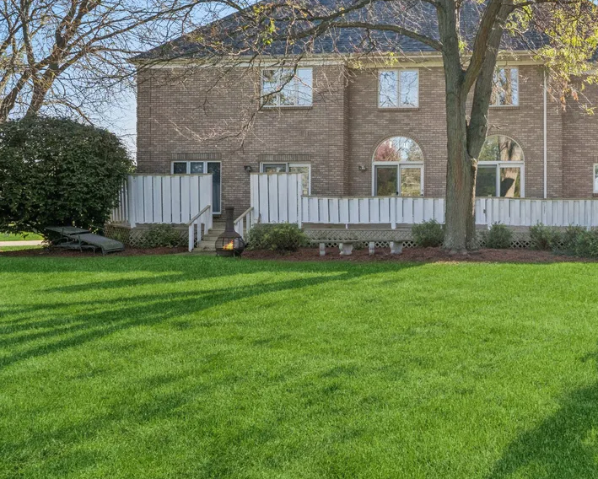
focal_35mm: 30
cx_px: 508
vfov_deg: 48.4
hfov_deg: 53.3
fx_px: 531
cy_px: 207
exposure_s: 1/640
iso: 640
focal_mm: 14
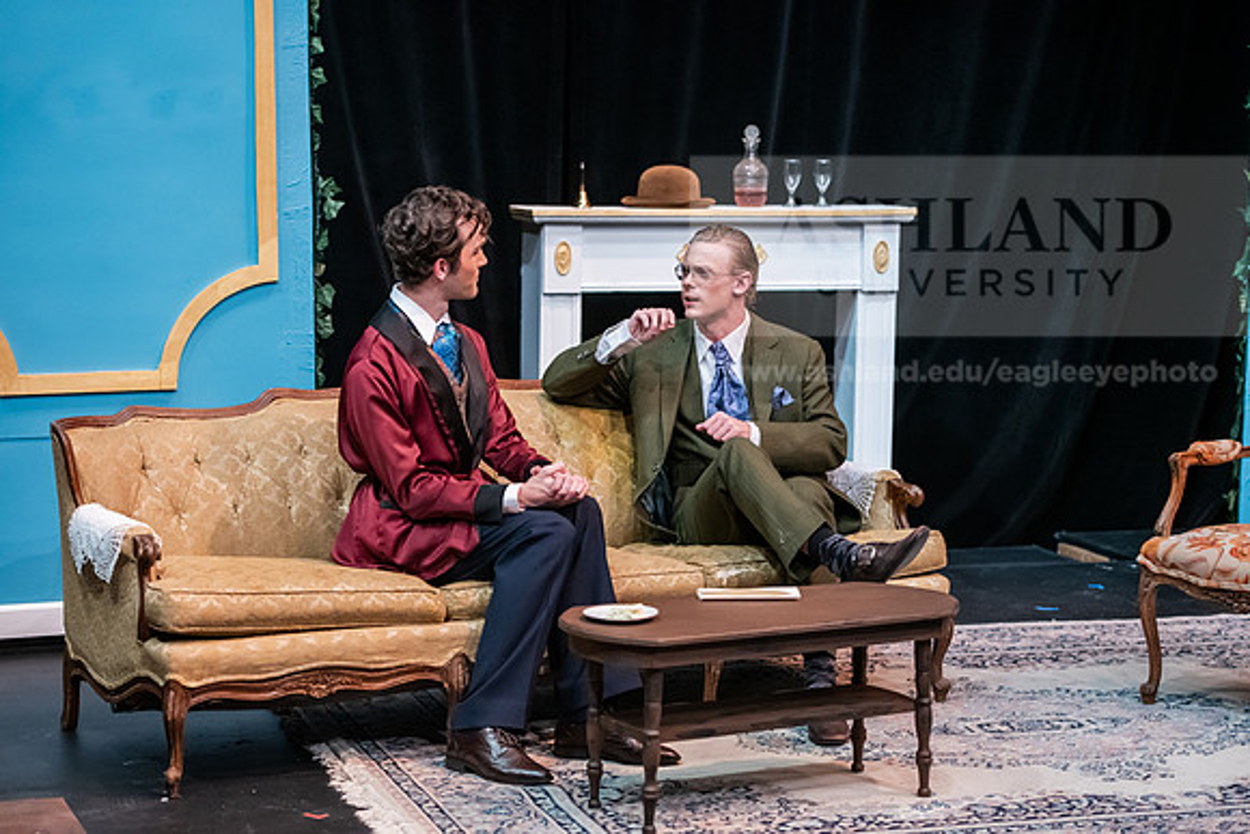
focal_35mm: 86
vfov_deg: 15.9
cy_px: 417
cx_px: 625
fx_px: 2987
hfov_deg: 23.6
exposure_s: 1/200
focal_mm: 86
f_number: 3.2
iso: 3200
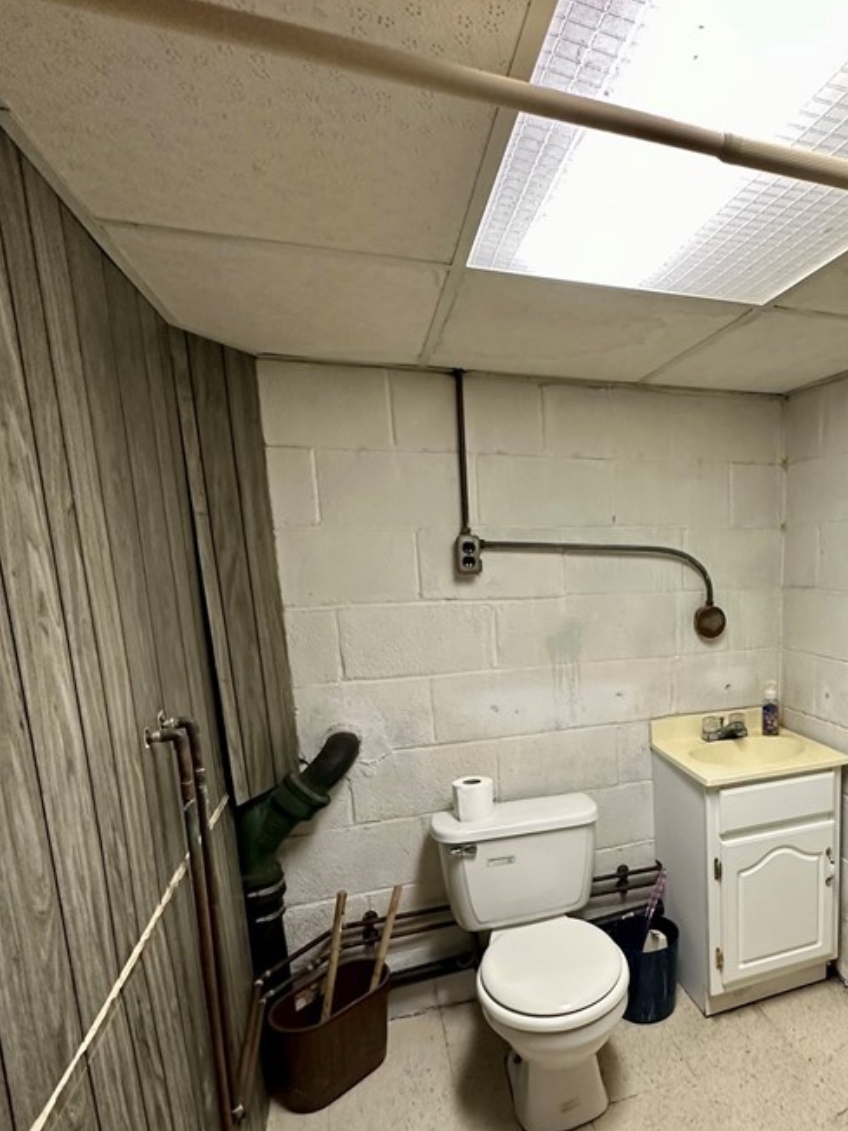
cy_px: 678
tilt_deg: -9.3
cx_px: 661
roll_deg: -0.1
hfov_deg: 57.2
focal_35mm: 22
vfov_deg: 75.5
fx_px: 719
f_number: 2.2
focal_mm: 2.22
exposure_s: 1/60
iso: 320
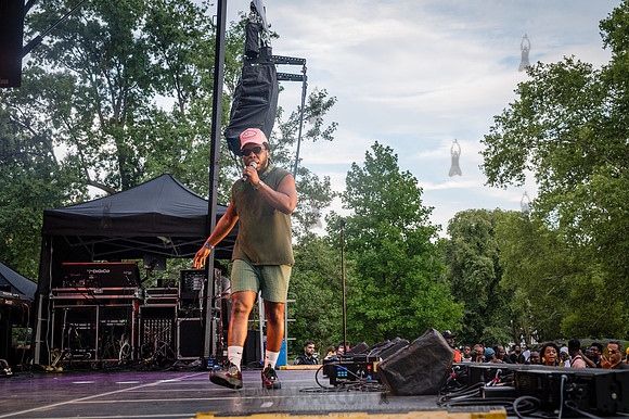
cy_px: 189
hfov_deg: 40.0
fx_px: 864
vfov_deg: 27.2
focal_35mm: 49
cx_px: 322
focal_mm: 45
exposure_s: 1/1000
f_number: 4.5
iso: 1600
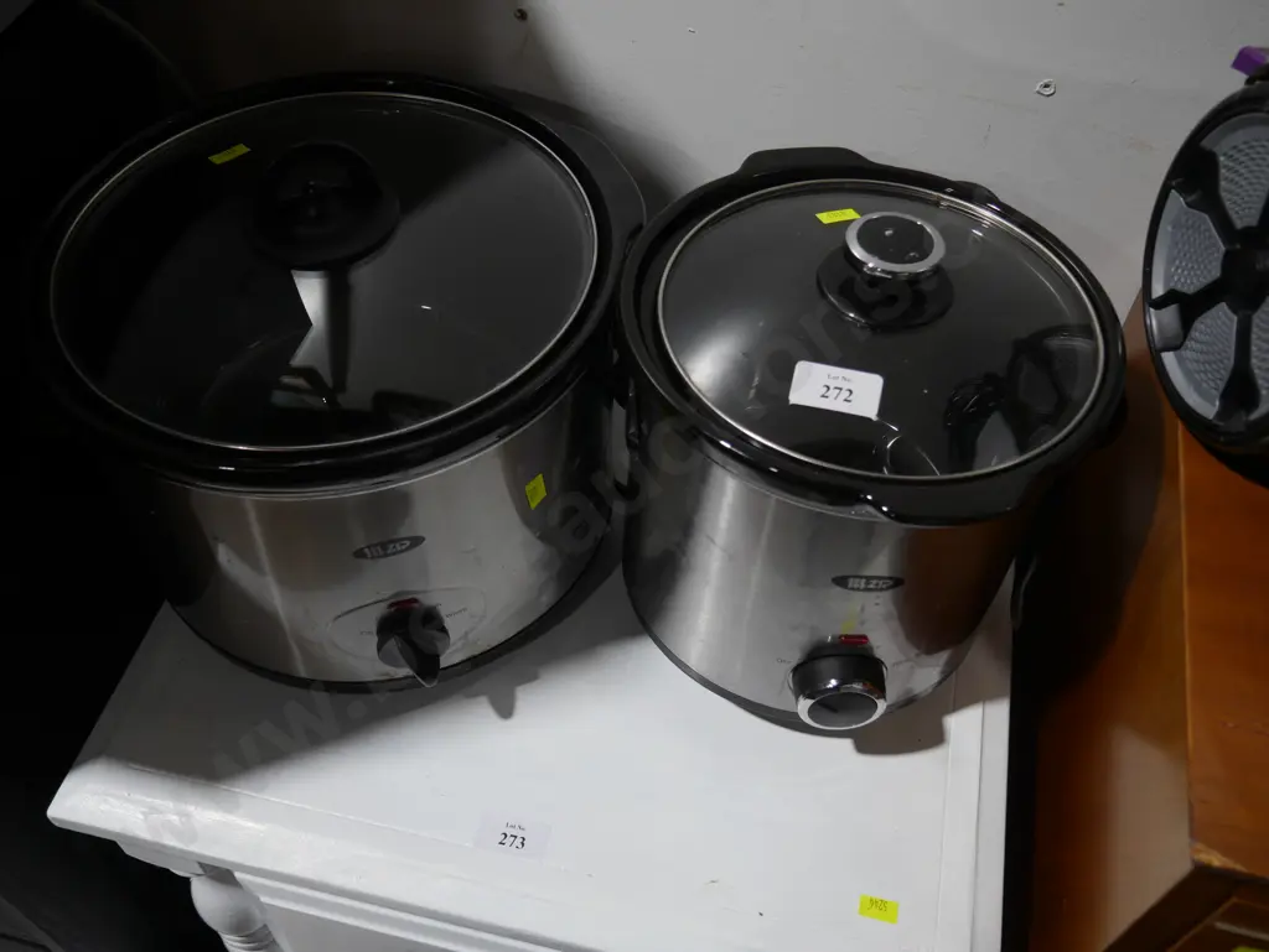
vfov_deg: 44.2
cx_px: 634
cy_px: 476
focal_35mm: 32
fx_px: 1174
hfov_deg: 56.8
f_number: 3.6
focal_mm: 16
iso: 200
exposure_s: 1/80
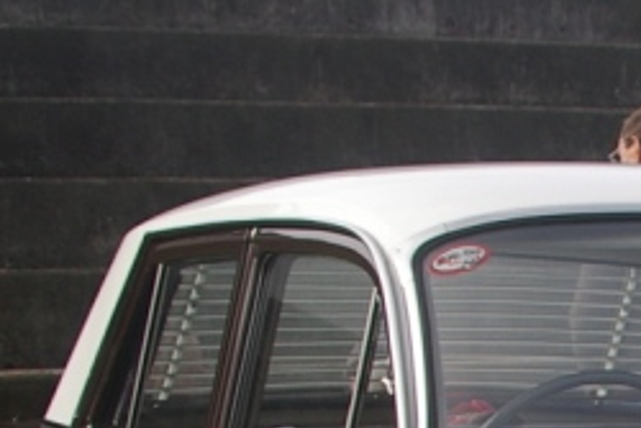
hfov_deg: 13.8
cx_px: 920
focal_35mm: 141
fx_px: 2513
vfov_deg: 9.4
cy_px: 727
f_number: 8
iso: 200
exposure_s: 1/250
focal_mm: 23
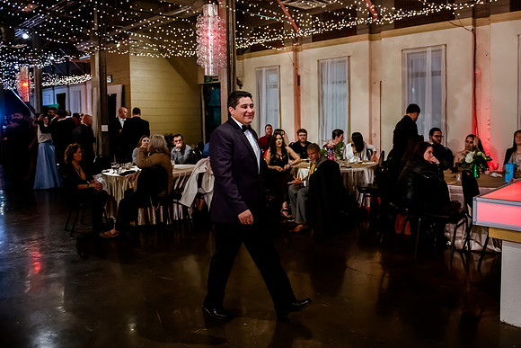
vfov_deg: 44.4
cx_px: 318
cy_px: 144
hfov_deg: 62.4
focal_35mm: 29
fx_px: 424
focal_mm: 24
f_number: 2.8
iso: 5000
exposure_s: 1/200
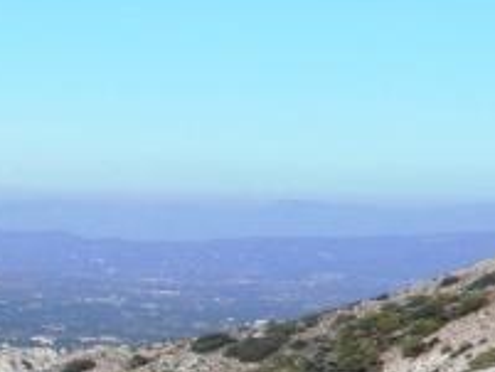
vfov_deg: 8.1
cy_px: 653
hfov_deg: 9.7
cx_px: -726
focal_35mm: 178
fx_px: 2547
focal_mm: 6.2
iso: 80
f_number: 4
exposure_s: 1/1000
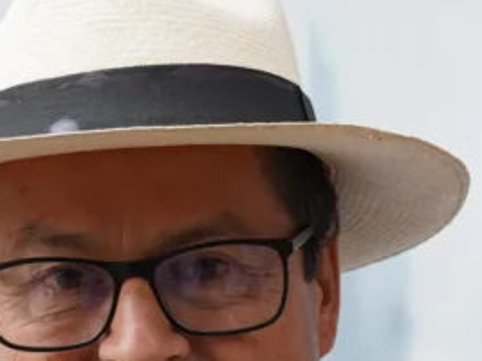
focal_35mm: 176
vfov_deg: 8.3
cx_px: 338
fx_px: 2455
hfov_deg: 11.2
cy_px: 469
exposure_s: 1/60
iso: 250
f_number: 6.3
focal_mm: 41.8
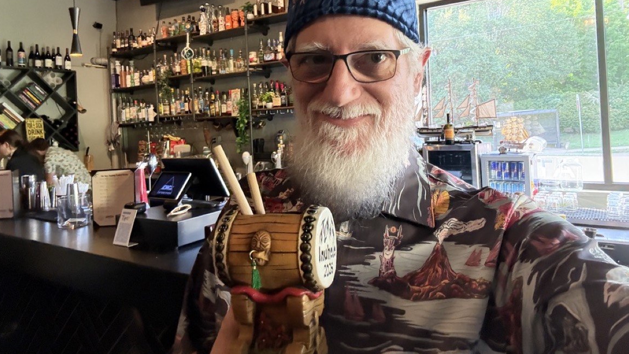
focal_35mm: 26
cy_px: 117
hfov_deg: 71.9
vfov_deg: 43.8
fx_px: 434
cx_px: 311
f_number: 1.9
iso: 320
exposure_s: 1/45
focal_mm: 2.69
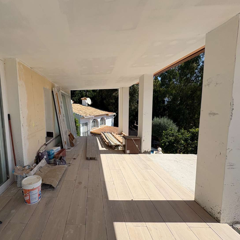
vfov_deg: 84.0
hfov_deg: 81.7
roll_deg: +2.2
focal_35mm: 17
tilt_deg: -5.2
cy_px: 122
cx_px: 84
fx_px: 133
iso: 50
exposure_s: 1/2584
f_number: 2.2
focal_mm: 2.22
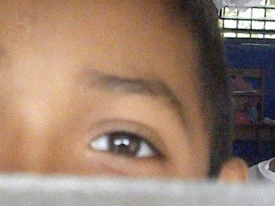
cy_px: 67
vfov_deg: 13.8
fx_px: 850
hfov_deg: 18.3
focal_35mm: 107
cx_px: 69
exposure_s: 1/260
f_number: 3.2
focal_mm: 7.3
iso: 2580
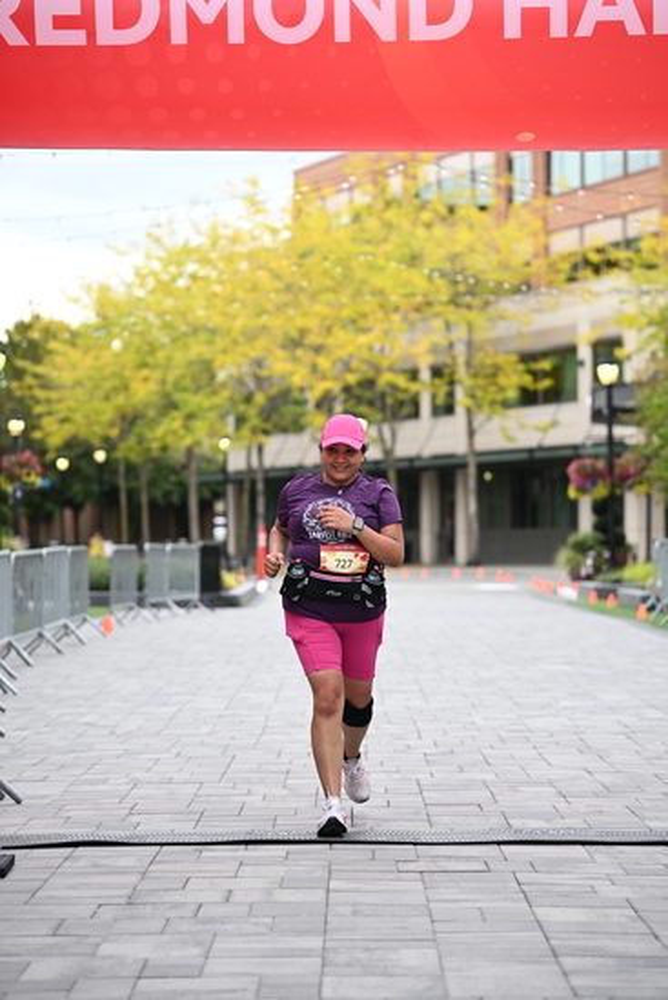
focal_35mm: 93
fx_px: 2587
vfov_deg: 21.9
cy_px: 500
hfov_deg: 14.7
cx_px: 334
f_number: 2.8
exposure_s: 1/1600
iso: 640
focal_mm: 93
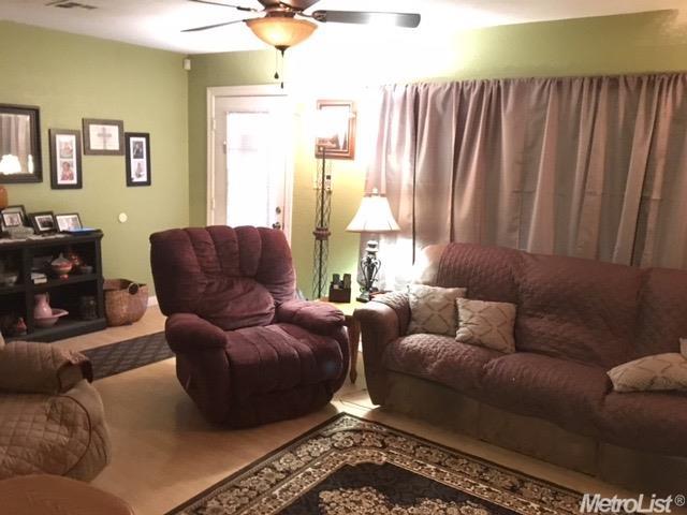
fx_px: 576
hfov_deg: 61.7
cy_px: 258
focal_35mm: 29
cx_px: 344
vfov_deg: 48.2
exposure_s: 1/4
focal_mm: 4.15
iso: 200
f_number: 2.2
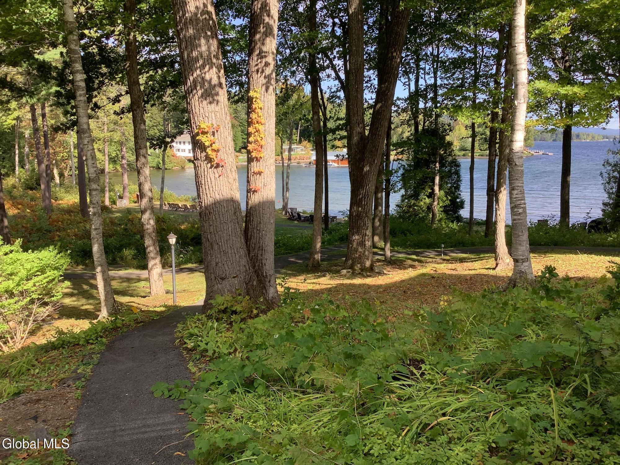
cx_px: 310
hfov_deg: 58.4
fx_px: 555
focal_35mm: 31
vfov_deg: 45.4
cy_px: 232
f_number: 2.4
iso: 25
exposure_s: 1/205
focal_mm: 3.3
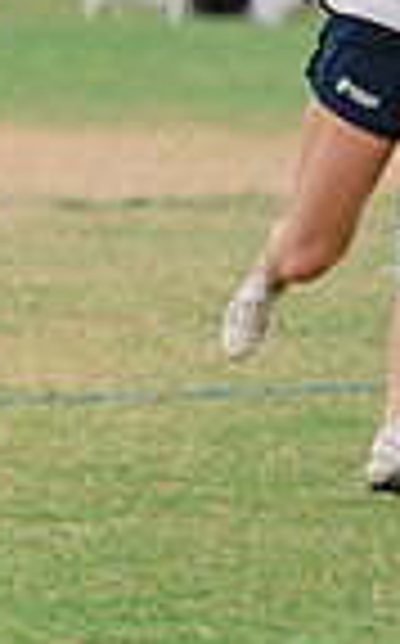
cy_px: -88
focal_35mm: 826
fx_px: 14451
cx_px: -840
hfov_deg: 1.6
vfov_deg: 2.5
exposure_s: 1/1250
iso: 250
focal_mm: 200
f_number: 3.2
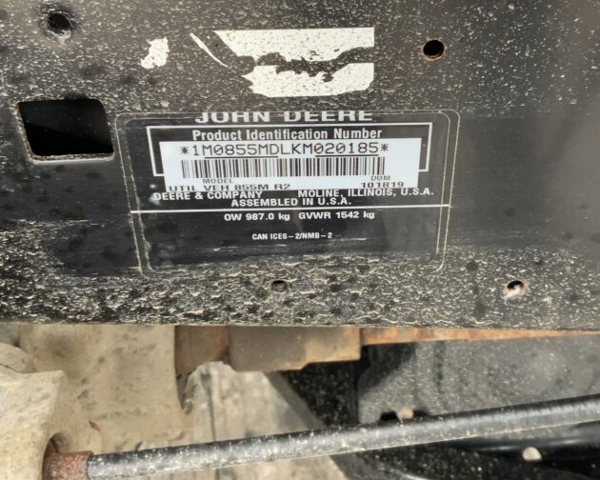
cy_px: 162
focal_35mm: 46
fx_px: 817
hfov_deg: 40.2
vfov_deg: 32.5
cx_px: 358
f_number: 1.8
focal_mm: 3
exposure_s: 1/122
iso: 64
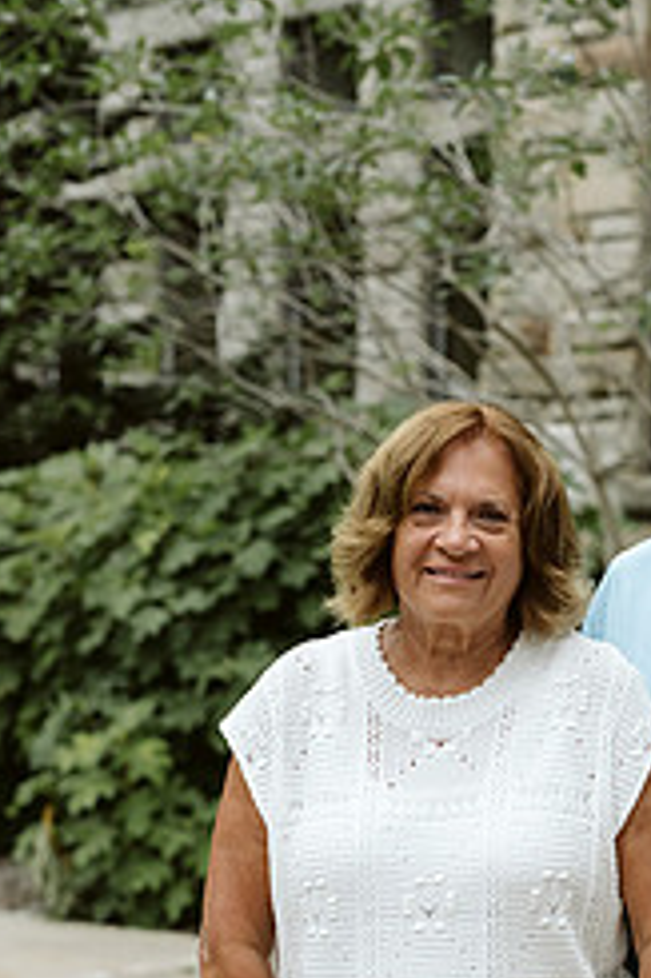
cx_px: 567
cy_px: 711
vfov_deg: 22.0
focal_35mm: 92
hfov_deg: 14.7
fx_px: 2499
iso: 640
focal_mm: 50
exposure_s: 1/320
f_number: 2.8
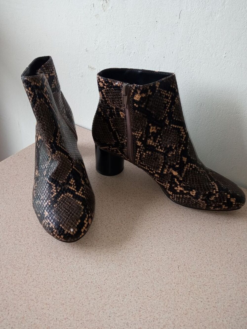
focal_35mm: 27
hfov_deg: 51.4
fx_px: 257
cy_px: 164
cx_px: 124
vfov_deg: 65.3
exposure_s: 1/33.3
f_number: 2.2
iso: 160
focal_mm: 3.79
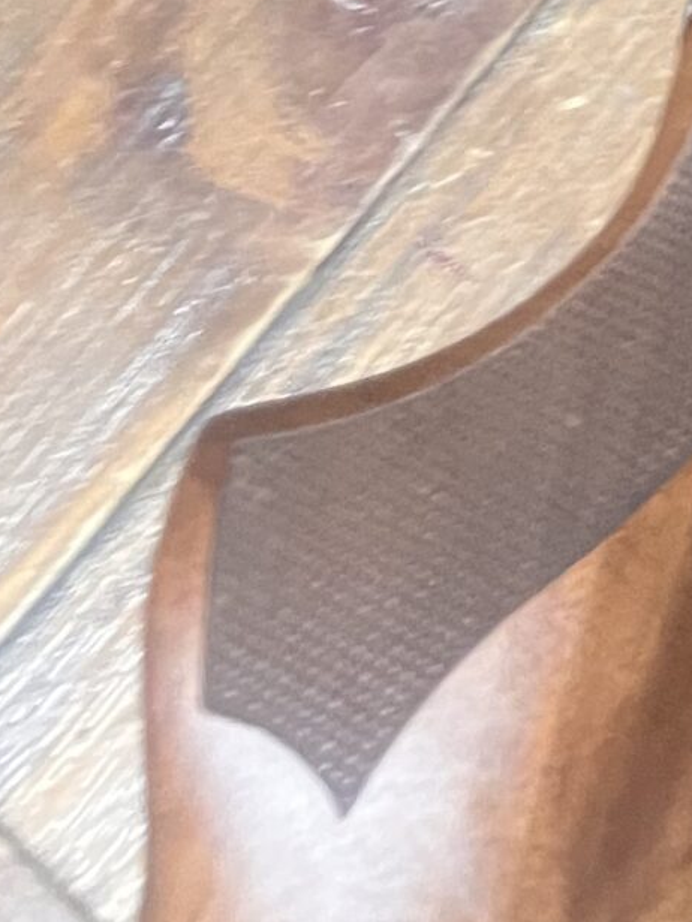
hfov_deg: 12.1
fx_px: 2879
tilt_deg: -59.5
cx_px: 1399
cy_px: -934
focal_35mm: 108
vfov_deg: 14.8
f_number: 1.6
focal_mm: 5.1
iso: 500
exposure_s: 1/40
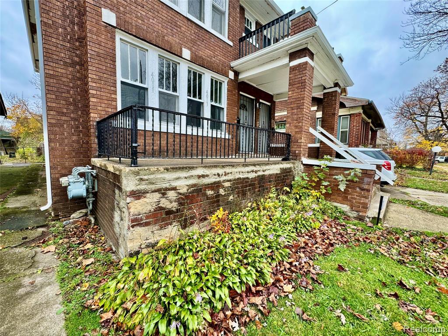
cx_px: 224
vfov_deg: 85.7
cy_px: 168
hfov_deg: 102.1
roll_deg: -2.0
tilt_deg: -5.2
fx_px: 181
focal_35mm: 14
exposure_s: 1/99
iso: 50
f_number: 2.2
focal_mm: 2.22
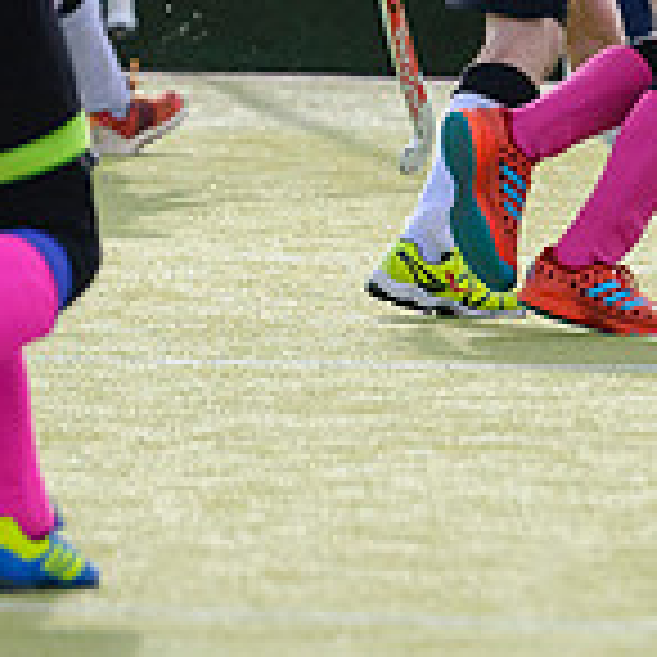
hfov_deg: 1.2
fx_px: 30213
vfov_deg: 1.2
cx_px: 714
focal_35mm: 1407
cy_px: -105
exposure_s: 1/2500
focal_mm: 200
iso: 400
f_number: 3.2
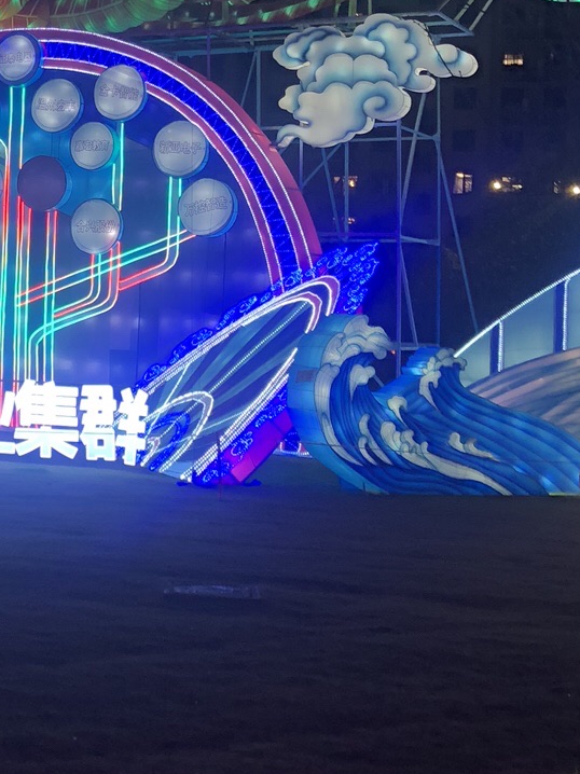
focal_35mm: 78
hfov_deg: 18.0
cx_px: -97
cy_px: 218
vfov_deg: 24.8
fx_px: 1744
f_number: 1.8
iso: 100
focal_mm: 4
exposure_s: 1/50
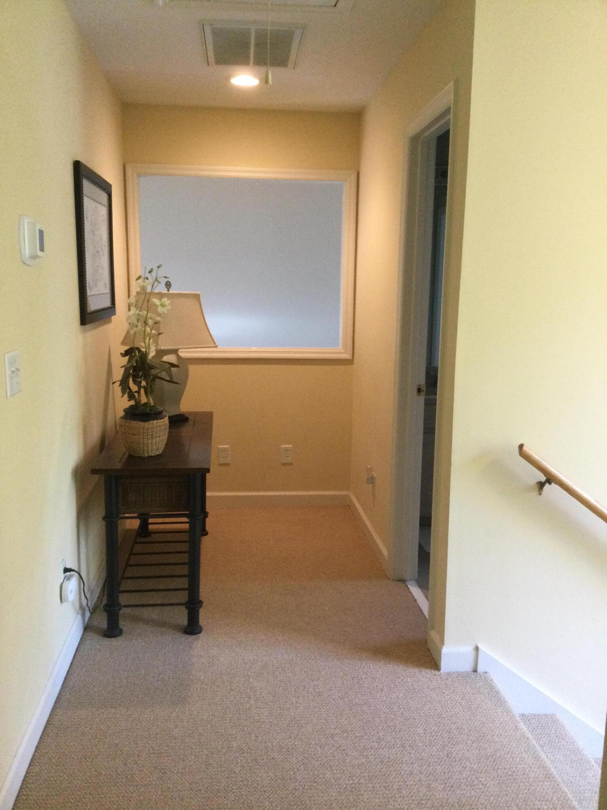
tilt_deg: -8.6
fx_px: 725
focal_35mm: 31
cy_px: 405
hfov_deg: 45.4
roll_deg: -0.3
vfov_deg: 58.4
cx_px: 304
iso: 160
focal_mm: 3.3
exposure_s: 1/30
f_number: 2.4
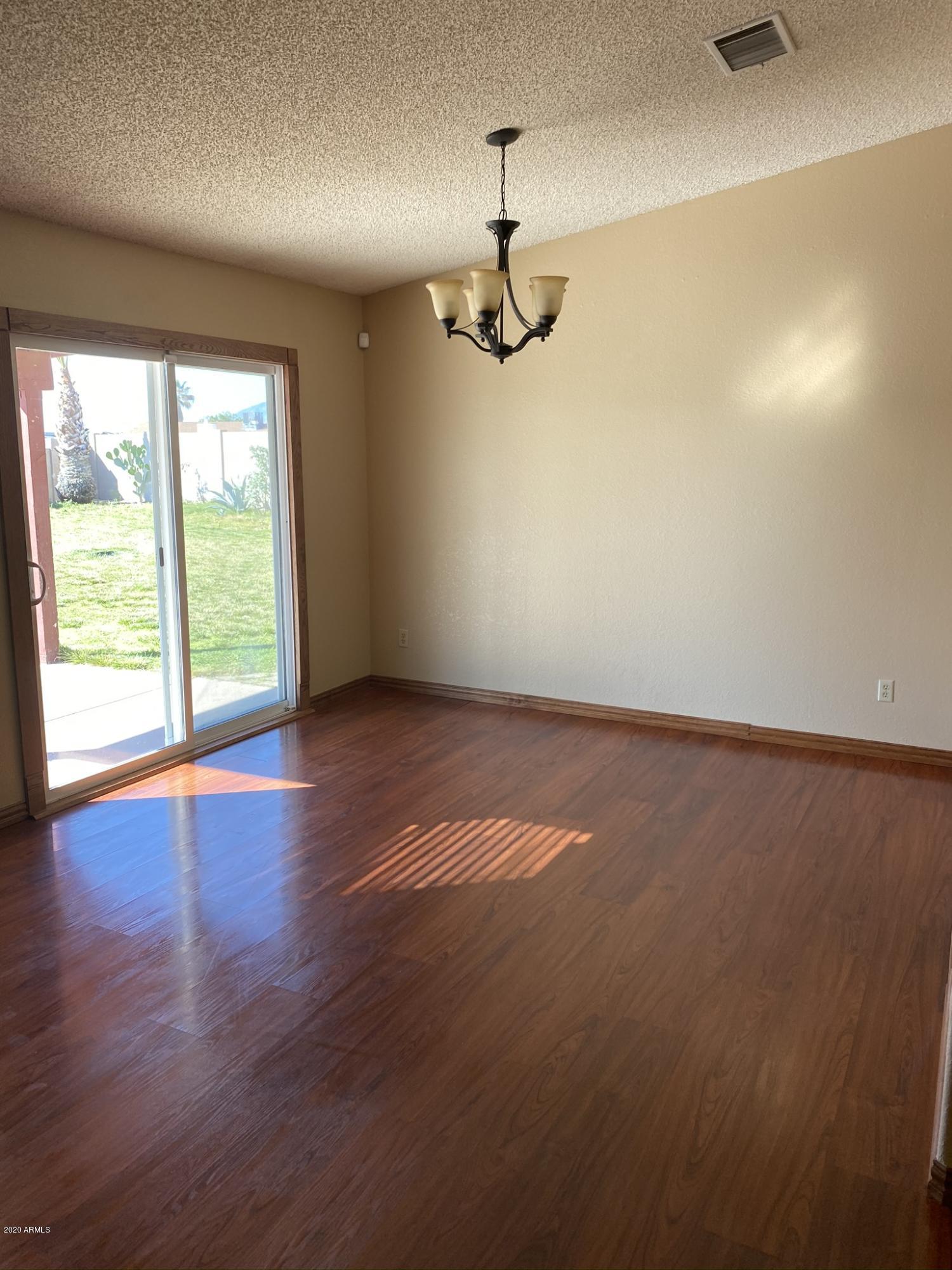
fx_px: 953
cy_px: 635
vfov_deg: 67.3
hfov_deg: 53.1
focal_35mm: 26
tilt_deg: -9.9
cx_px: 476
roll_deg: -0.5
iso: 64
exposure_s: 1/122
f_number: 1.8
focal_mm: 4.25
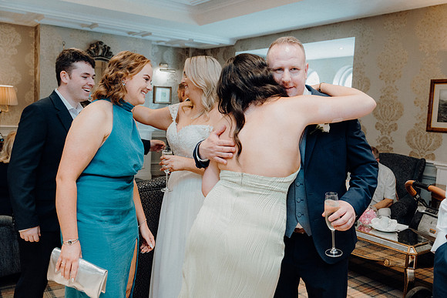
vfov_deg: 38.9
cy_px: 149
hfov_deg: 55.8
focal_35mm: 34
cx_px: 224
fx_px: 422
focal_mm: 34
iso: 2500
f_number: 3.5
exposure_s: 1/160
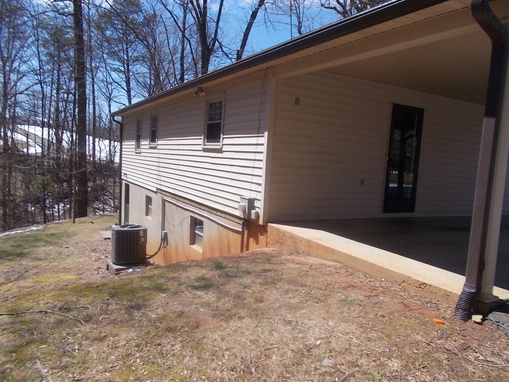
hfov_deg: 67.3
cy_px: 191
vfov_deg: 53.1
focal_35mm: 26
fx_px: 382
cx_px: 254
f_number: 8
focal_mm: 4.6
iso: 80
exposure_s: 1/125
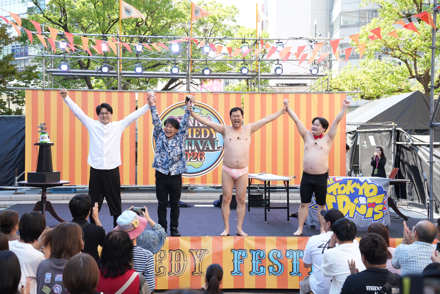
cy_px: 147
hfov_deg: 34.5
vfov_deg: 23.4
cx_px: 220
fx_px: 709
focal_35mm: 58
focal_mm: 58
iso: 640
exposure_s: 1/320
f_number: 5.6
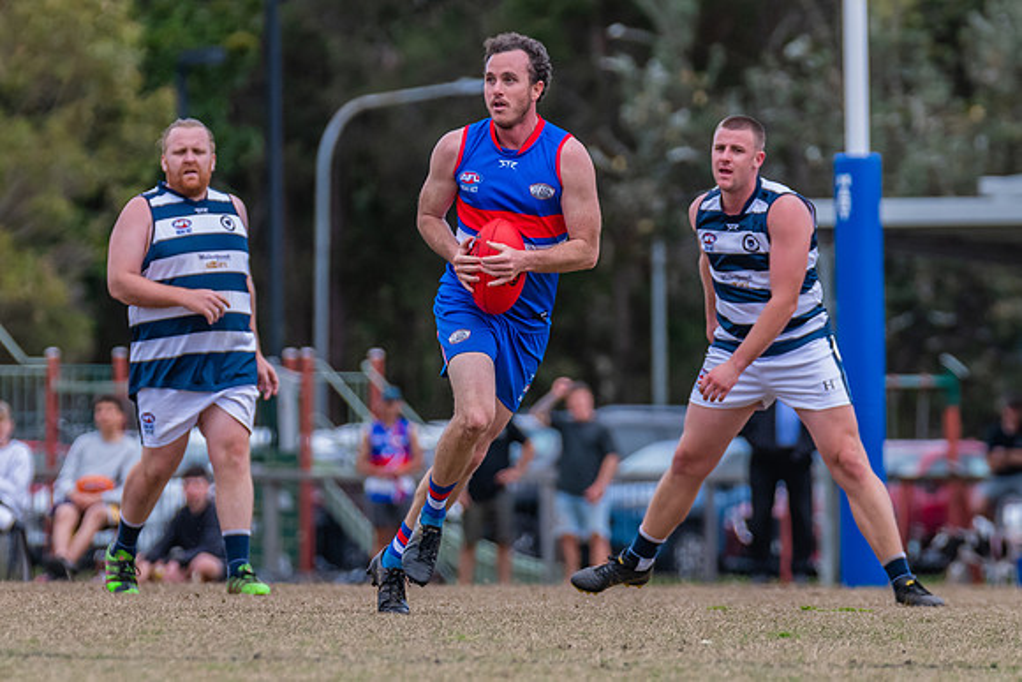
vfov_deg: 2.4
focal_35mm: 569
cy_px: 335
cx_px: 478
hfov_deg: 3.6
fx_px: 16150
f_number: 5
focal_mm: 290
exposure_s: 1/2000
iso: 800
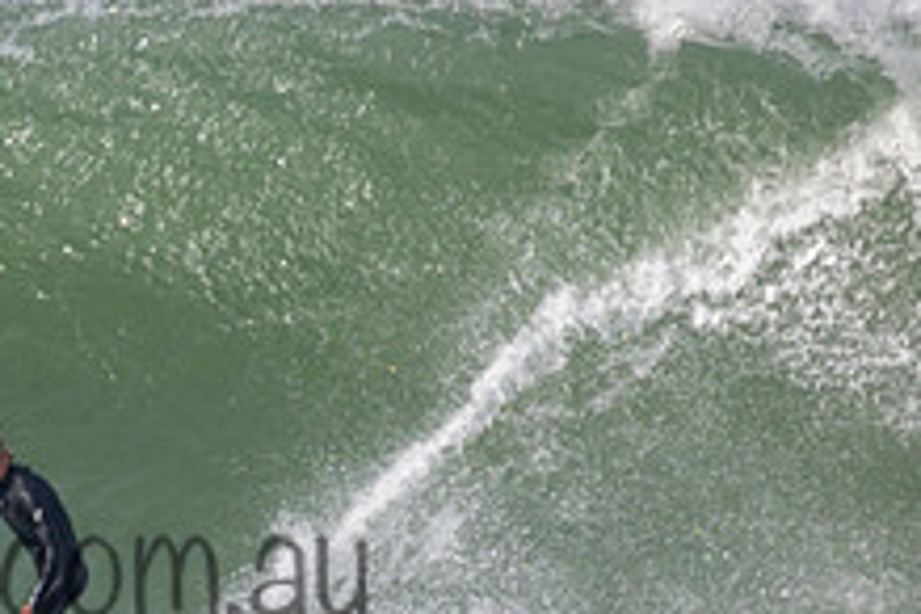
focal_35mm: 2118
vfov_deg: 0.6
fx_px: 54181
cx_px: -76
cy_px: 519
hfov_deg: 1.0
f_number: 11
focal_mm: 800
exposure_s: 1/2000
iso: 1000
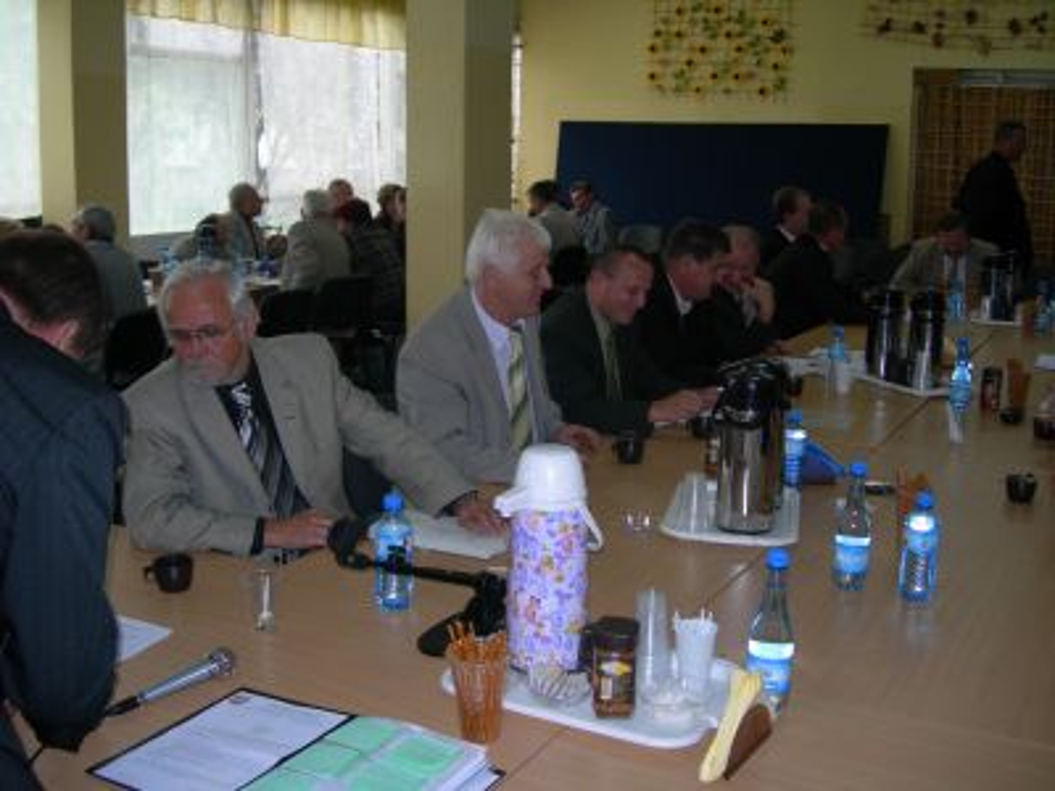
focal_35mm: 38
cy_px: 396
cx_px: 528
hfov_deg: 49.0
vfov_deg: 37.7
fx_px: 1158
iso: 50
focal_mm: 7.8
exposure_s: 1/60.1
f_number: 2.8
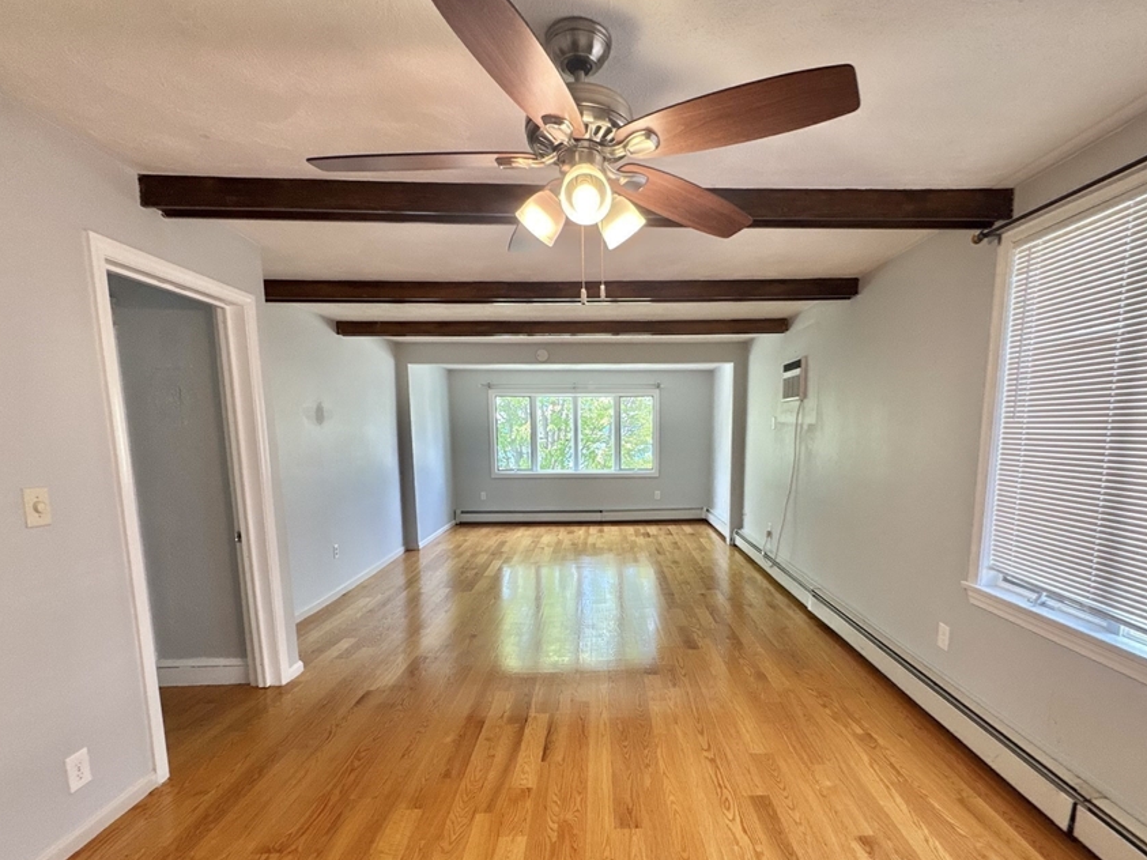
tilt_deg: -8.0
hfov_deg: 90.8
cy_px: 508
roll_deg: +0.4
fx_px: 563
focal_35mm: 17
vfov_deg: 74.1
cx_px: 622
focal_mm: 2.22
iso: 200
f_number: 2.2
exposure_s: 1/120
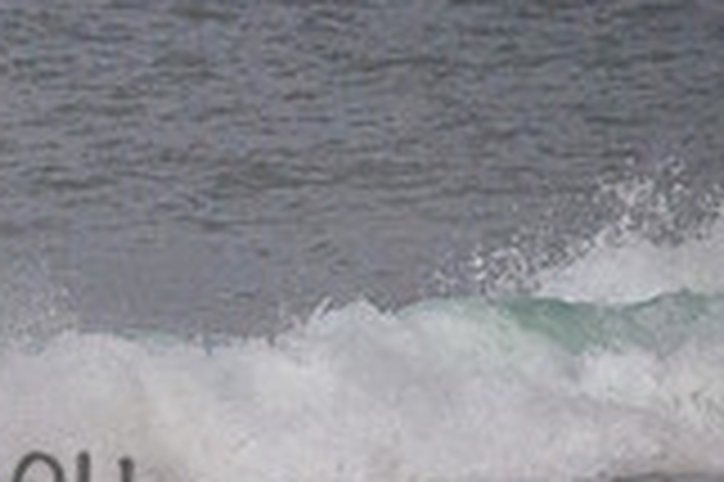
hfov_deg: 0.7
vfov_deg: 0.5
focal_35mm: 2880
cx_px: -342
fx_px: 57860
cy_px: 435
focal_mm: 800
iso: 12800
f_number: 11
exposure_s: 1/1250
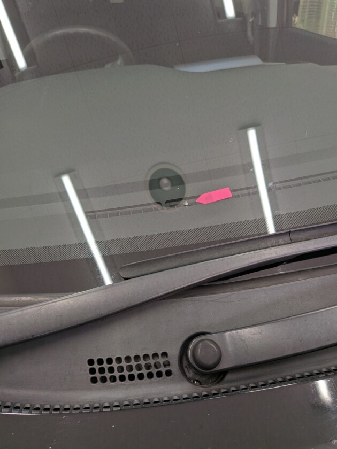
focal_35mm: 24
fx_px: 312
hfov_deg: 56.8
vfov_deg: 71.6
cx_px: 168
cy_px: 224
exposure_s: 1/60
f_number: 1.7
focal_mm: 4.53
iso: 35
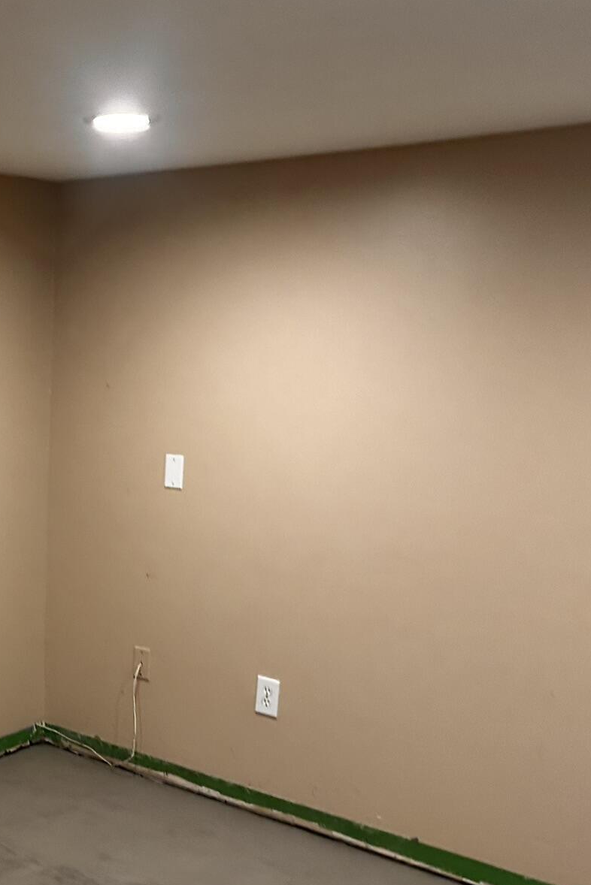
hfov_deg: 26.6
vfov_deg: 41.8
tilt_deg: -4.6
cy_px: 512
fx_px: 1157
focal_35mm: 47
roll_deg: +0.1
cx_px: -47
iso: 100
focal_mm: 5.7
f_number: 1.5
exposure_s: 1/60
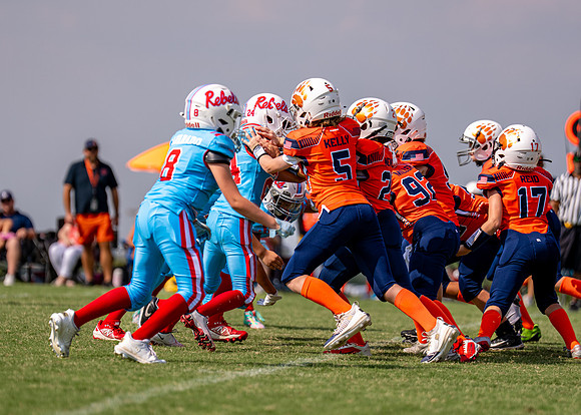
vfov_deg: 5.3
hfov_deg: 7.4
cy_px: 206
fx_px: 4478
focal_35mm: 271
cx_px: 266
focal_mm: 180
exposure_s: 1/3200
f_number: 2.8
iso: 125
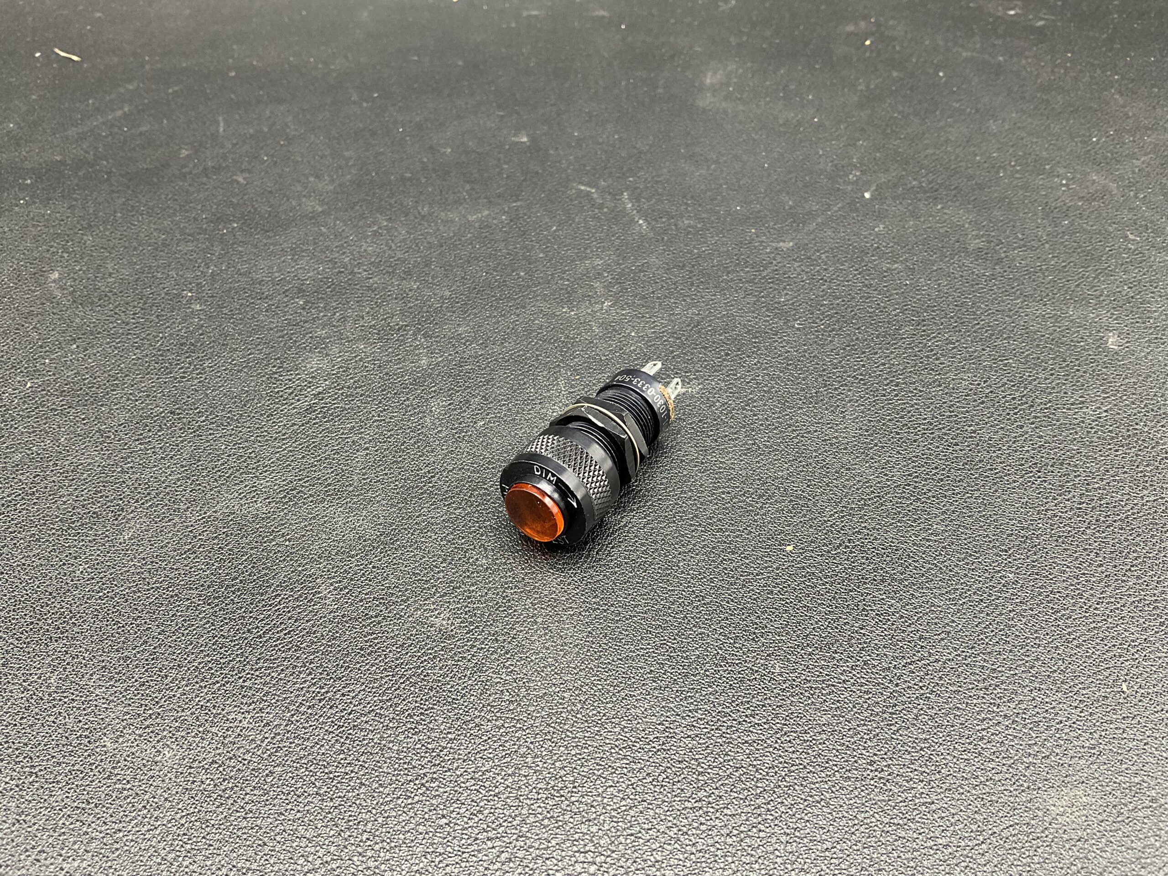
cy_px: 438
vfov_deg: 48.2
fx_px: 979
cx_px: 584
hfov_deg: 61.7
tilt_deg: -45.7
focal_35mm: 29
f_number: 1.8
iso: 64
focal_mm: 3
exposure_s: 1/100
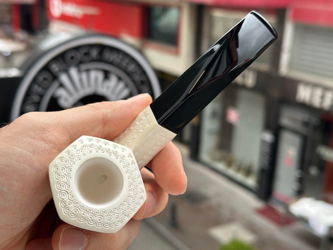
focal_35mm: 48
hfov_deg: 39.7
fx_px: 462
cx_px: 166
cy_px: 125
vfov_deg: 30.3
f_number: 1.78
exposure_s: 1/463
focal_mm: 6.86
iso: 64
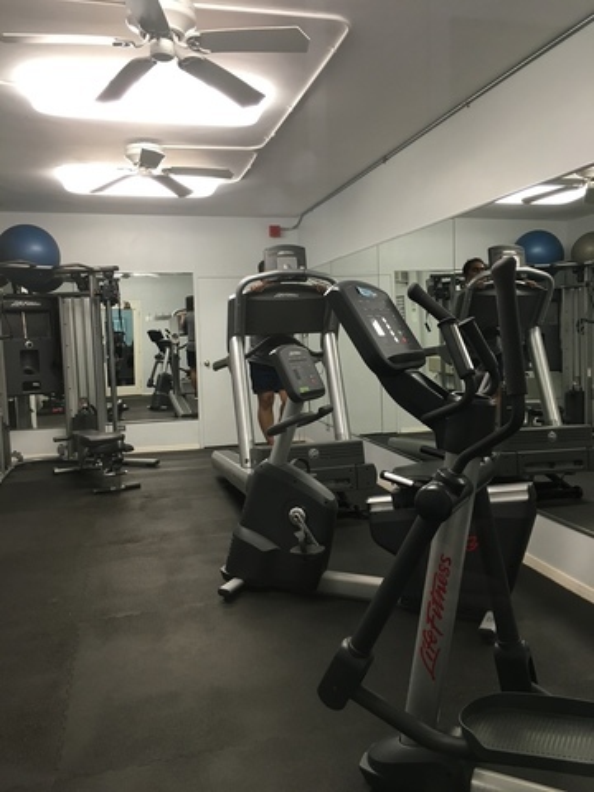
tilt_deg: -4.4
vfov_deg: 61.7
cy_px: 396
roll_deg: +0.7
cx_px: 297
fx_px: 664
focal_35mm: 29
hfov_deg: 48.2
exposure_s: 1/30
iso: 100
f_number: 2.2
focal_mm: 4.15
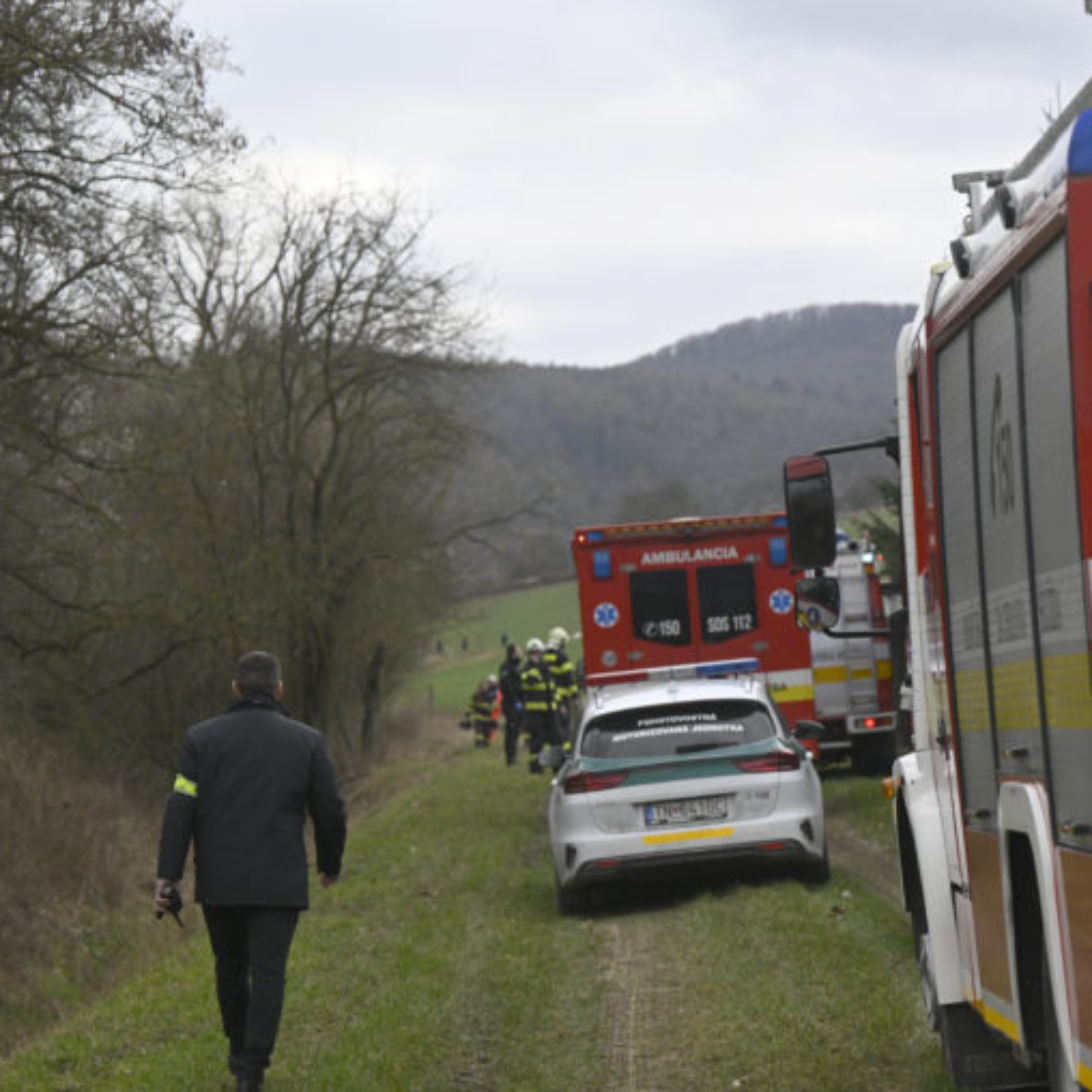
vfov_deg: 13.8
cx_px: 748
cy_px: 548
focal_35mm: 126
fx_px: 4497
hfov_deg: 13.8
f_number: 4.5
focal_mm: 98
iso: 3200
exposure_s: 1/6400
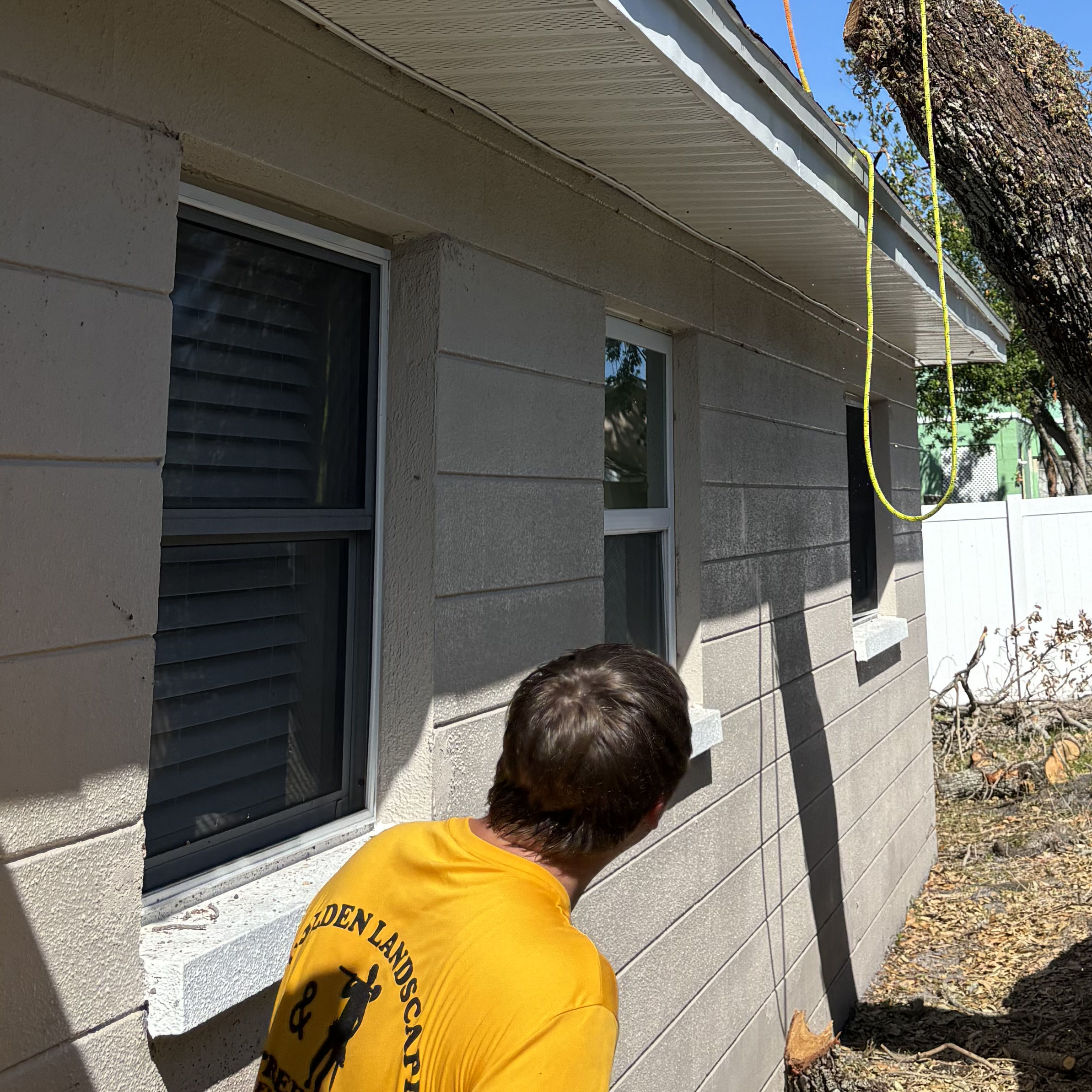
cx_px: 955
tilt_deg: +12.3
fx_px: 1963
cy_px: -11
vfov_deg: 29.0
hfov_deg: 29.9
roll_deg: +1.2
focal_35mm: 55
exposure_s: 1/2857
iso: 50
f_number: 1.6
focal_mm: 5.96
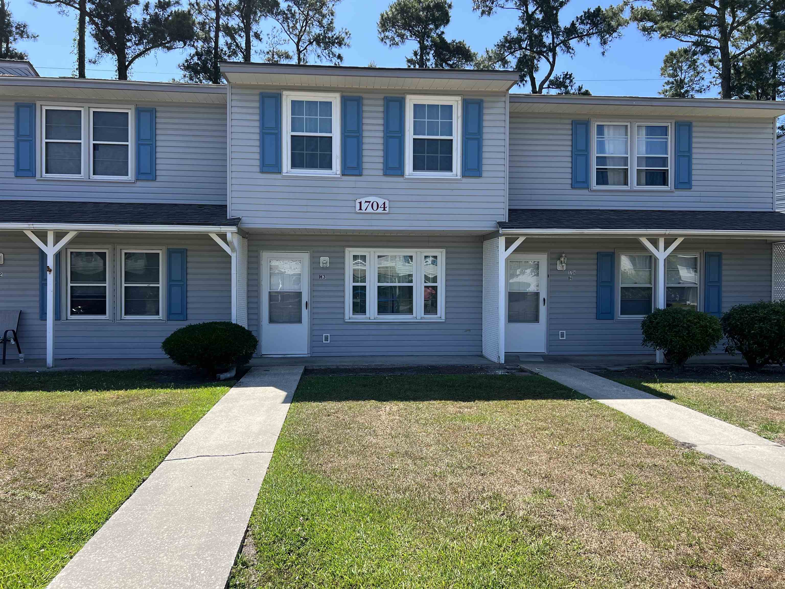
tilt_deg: -1.6
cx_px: 392
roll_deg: -0.7
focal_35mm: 26
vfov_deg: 53.1
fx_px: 590
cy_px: 294
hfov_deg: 67.3
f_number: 1.5
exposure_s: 1/1869
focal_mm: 5.7
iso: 50
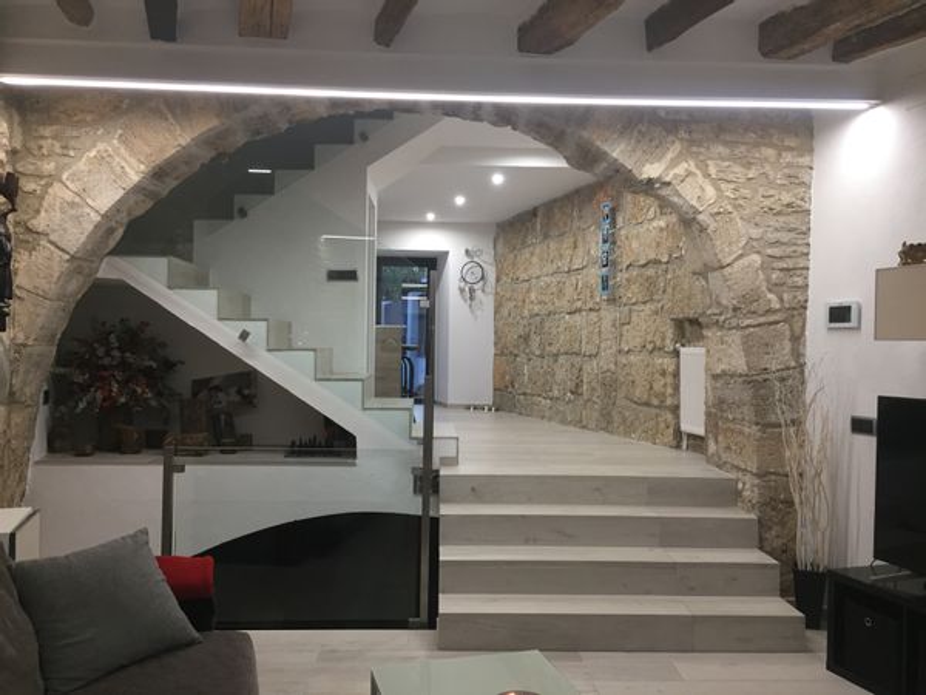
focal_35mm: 29
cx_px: 463
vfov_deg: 48.2
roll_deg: -1.2
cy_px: 348
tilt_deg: -0.5
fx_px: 776
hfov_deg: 61.7
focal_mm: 4.15
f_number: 2.2
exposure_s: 1/33
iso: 160
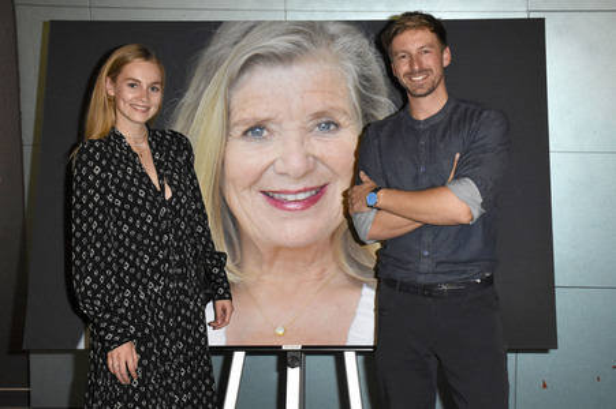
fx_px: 769
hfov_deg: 43.6
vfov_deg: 29.8
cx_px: 308
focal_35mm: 45
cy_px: 204
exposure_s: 1/60
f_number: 6.3
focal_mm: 30
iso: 3200
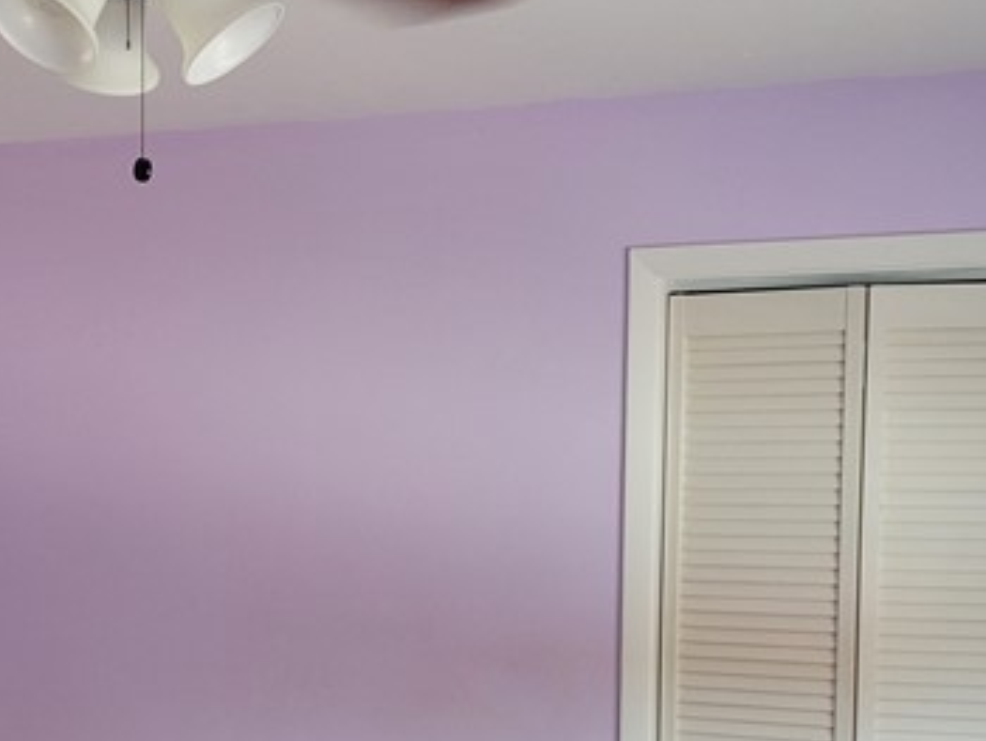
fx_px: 2166
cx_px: 316
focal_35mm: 76
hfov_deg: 25.5
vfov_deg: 19.2
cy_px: 617
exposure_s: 1/40
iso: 160
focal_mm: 5.4
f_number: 1.8
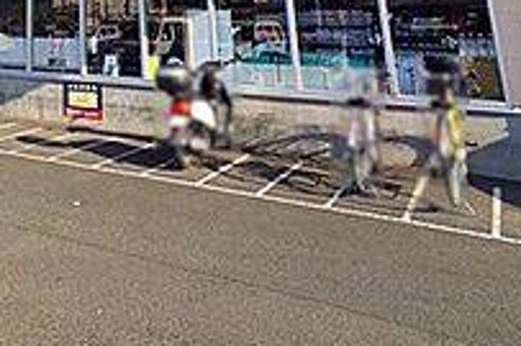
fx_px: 622
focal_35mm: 43
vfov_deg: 24.9
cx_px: 51
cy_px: -154
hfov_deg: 41.8
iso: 46
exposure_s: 1/1133
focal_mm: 1.83
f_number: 2.2
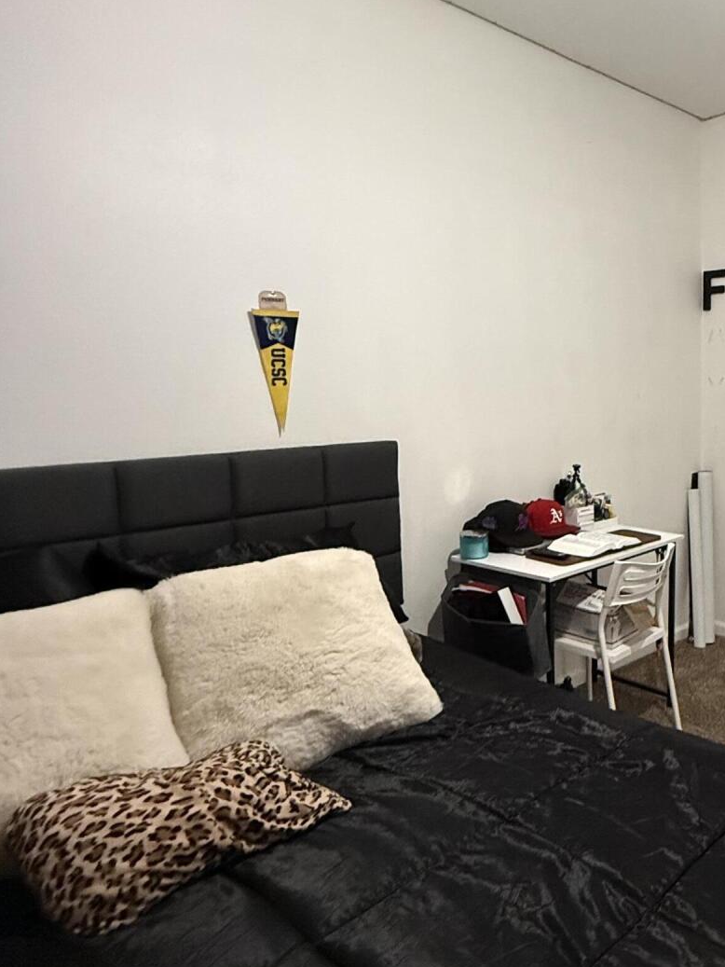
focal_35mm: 27
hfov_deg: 45.4
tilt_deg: -3.9
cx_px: 681
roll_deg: +0.1
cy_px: 449
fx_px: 754
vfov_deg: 65.2
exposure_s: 1/60
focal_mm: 2.22
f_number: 2.2
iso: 800
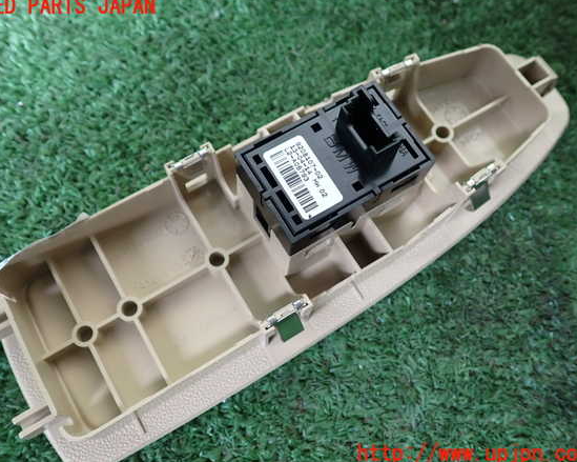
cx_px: 280
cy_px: 230
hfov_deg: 55.7
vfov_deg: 45.8
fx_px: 546
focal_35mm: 32
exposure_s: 1/100
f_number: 2.3
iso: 200
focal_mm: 5.4
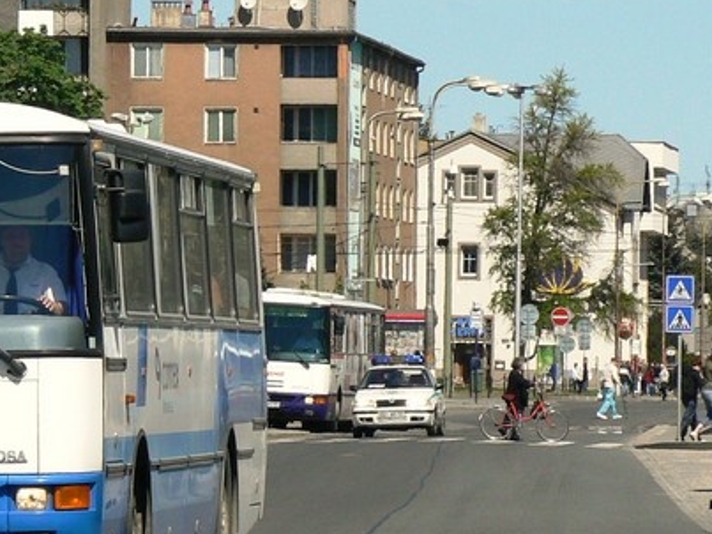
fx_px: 7073
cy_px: 119
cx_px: 83
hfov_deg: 5.8
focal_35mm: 344
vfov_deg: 4.3
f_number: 5.6
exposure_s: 1/1300
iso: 100
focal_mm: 25.7
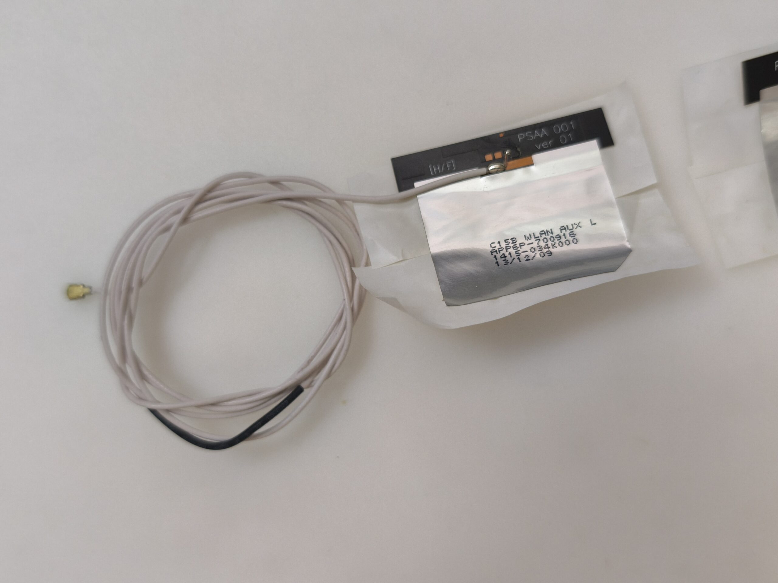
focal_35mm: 35
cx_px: 389
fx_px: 787
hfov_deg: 52.6
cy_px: 292
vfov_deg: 40.7
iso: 500
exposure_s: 1/50
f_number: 1.6
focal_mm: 6.57
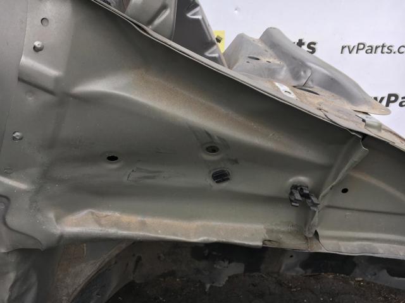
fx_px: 339
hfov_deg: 61.7
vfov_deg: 48.2
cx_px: 202
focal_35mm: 29
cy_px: 152
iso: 32
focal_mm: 4.15
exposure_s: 1/100
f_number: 2.2
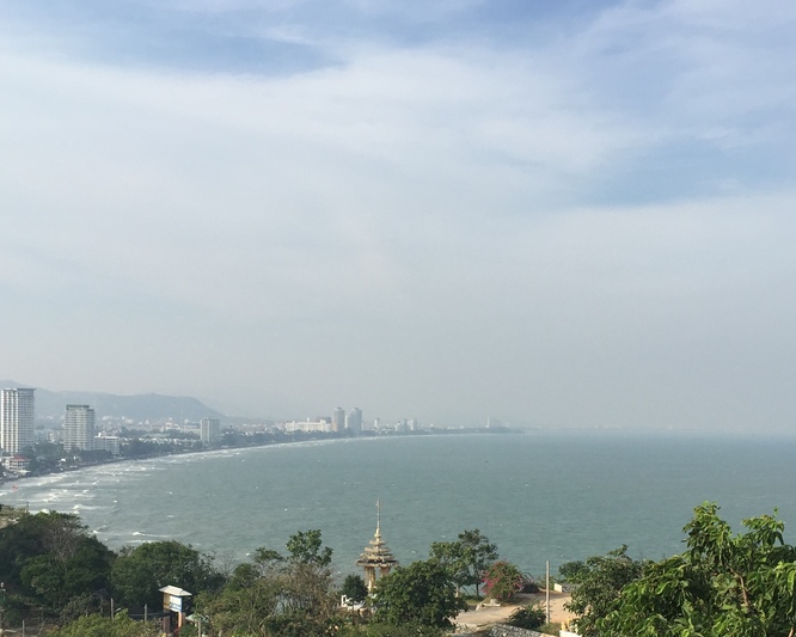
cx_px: 427
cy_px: 467
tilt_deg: -2.0
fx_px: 1202
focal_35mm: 51
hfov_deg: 36.6
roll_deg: -2.7
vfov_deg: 29.3
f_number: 2.2
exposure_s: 1/2083
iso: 32
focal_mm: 4.15
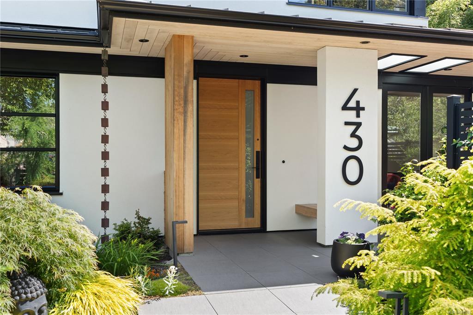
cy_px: 158
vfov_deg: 37.8
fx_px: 460
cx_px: 236
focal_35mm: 35
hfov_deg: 54.4
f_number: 4.5
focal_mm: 35
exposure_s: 1/250
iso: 250
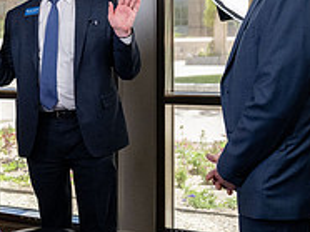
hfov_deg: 25.3
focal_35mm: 72
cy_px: 81
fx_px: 644
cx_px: -22
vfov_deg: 20.3
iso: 2500
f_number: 4
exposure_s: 1/400
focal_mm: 24
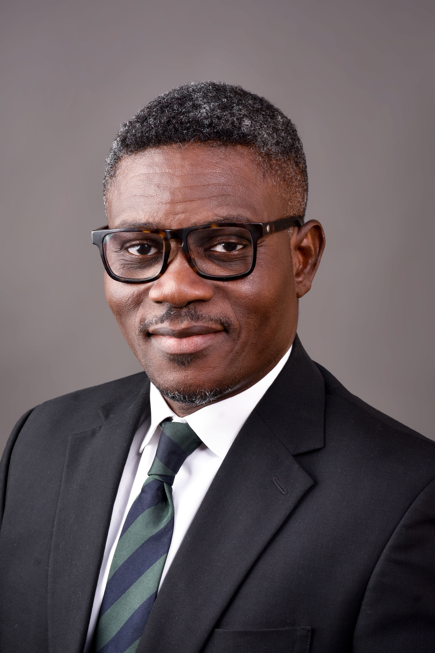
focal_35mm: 120
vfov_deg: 17.1
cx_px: 218
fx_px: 2175
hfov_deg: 11.4
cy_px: 326
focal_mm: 80
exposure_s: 1/125
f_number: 10
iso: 500
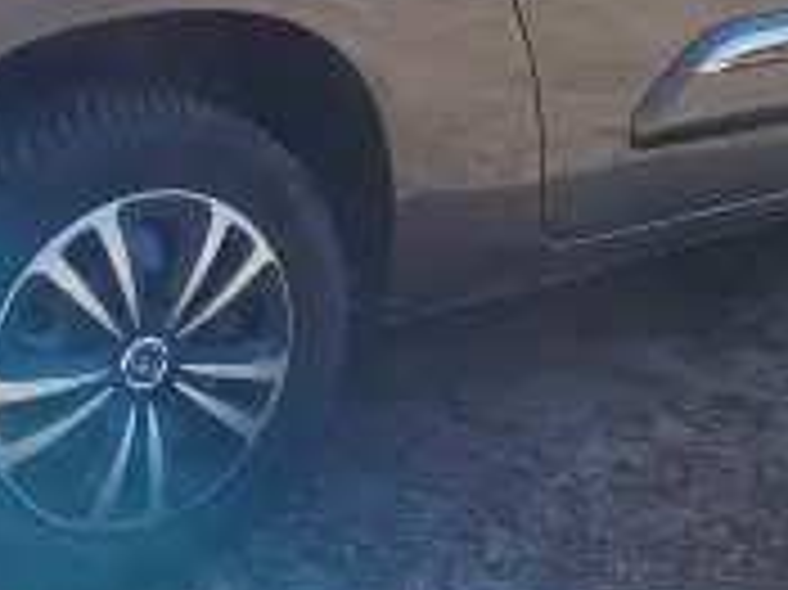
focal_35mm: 95
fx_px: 2161
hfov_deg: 20.7
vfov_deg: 15.3
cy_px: 5
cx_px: 396
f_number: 1.8
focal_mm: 5.4
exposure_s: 1/1033
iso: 40
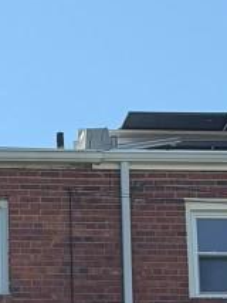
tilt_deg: +16.8
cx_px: -209
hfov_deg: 6.3
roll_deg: -0.8
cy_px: 494
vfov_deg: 8.3
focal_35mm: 231
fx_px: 2018
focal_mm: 6.76
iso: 64
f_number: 1.78
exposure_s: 1/3891
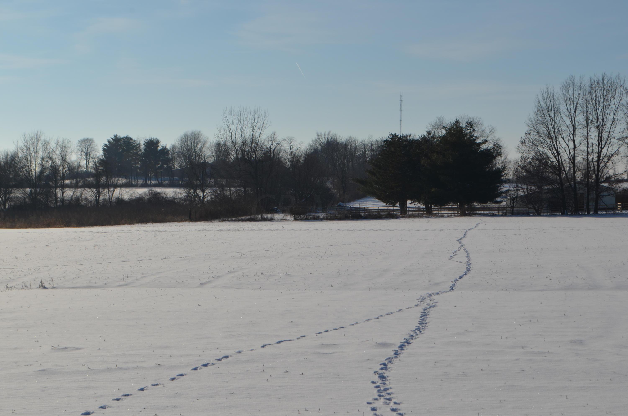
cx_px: 314
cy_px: 208
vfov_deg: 17.4
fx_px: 1358
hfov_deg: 26.0
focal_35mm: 78
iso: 100
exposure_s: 1/500
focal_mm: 52
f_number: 11
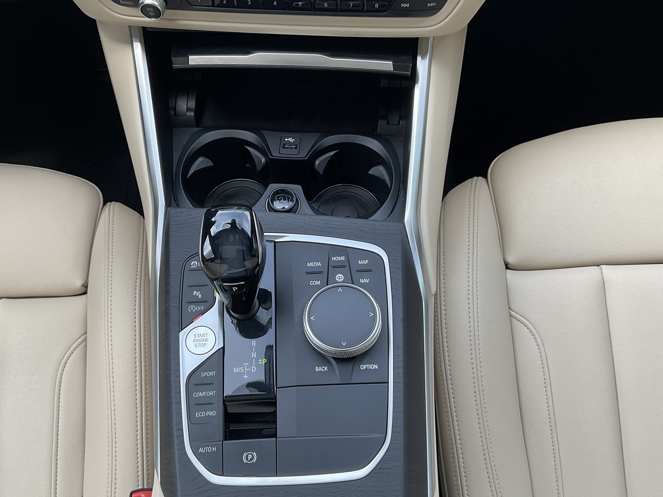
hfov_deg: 51.3
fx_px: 690
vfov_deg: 39.5
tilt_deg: -67.0
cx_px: 304
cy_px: 291
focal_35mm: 36
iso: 16
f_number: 1.8
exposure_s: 1/123
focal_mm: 3
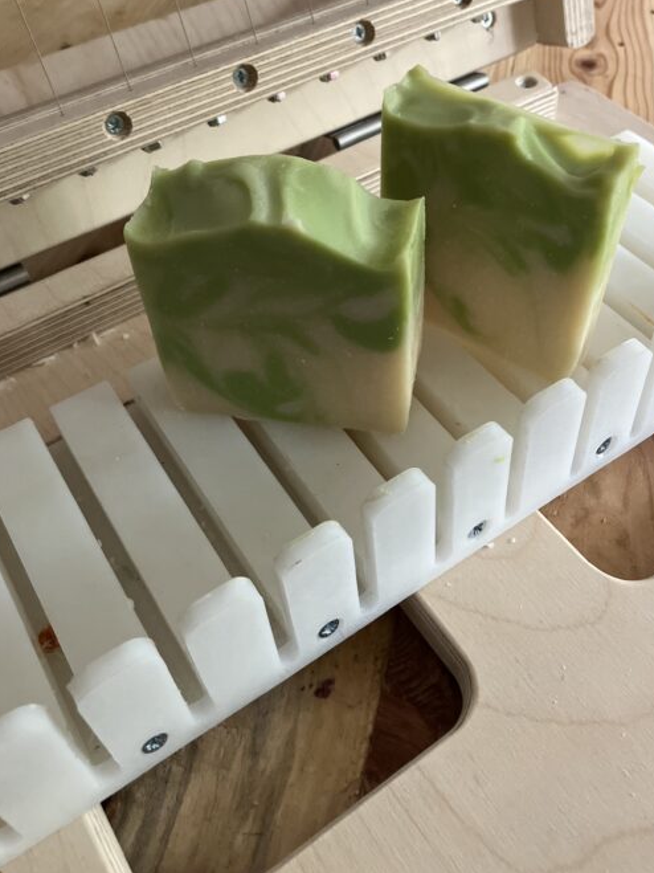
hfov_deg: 41.7
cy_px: 347
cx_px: 372
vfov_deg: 53.6
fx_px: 857
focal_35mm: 34
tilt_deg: -46.9
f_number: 1.8
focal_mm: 3.99
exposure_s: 1/44
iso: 320
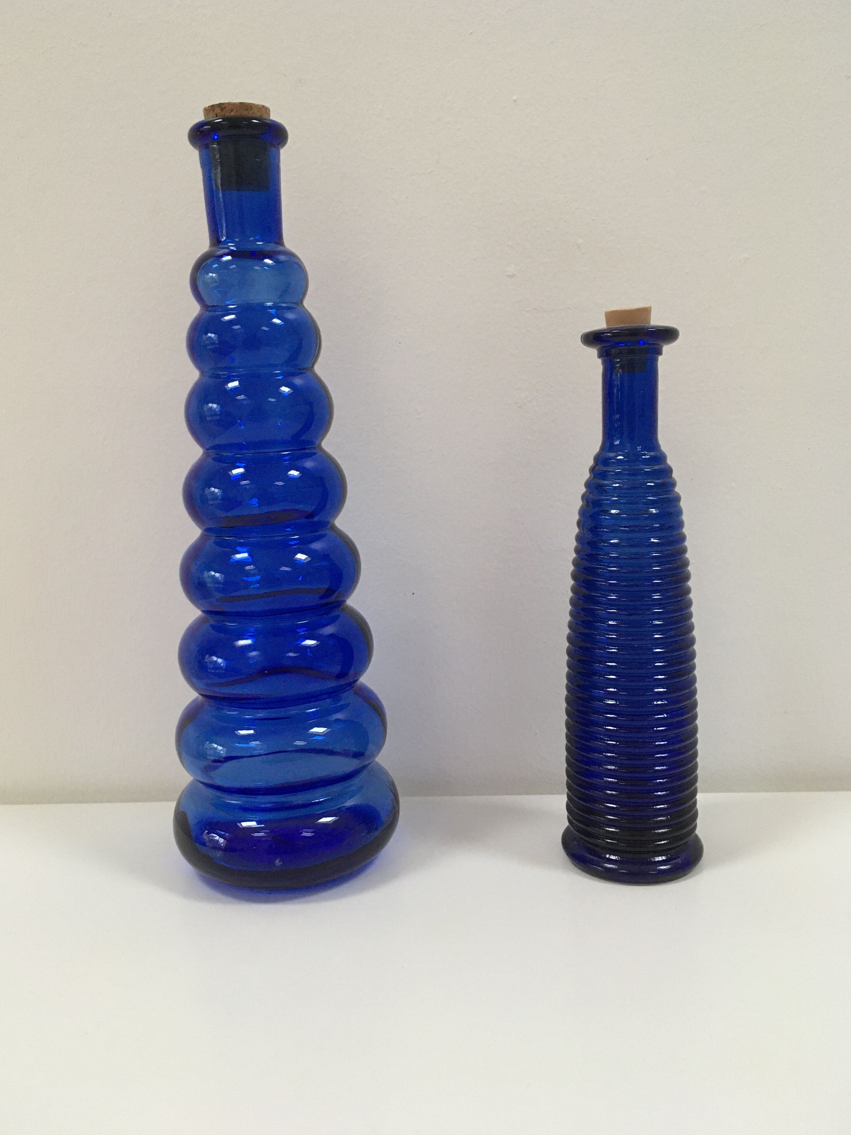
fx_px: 983
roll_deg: +2.2
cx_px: 420
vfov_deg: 60.0
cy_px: 549
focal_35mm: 30
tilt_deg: -9.2
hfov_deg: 46.8
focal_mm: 4.15
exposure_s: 1/33
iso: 160
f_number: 2.2
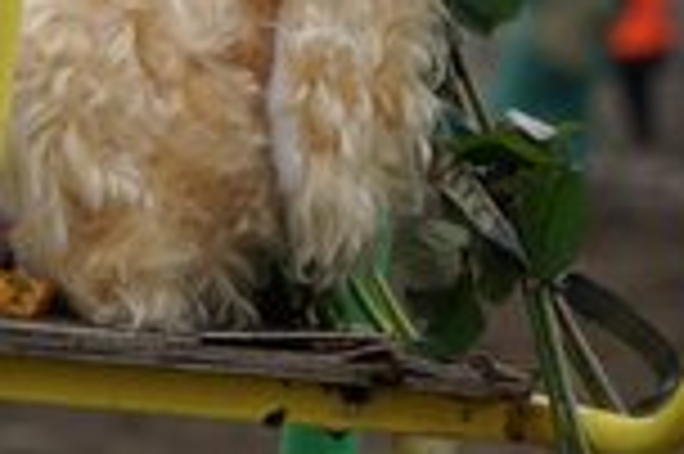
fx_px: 5776
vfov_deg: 4.5
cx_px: 104
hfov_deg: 6.8
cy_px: -58
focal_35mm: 304
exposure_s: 1/320
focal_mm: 77
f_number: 4
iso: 320
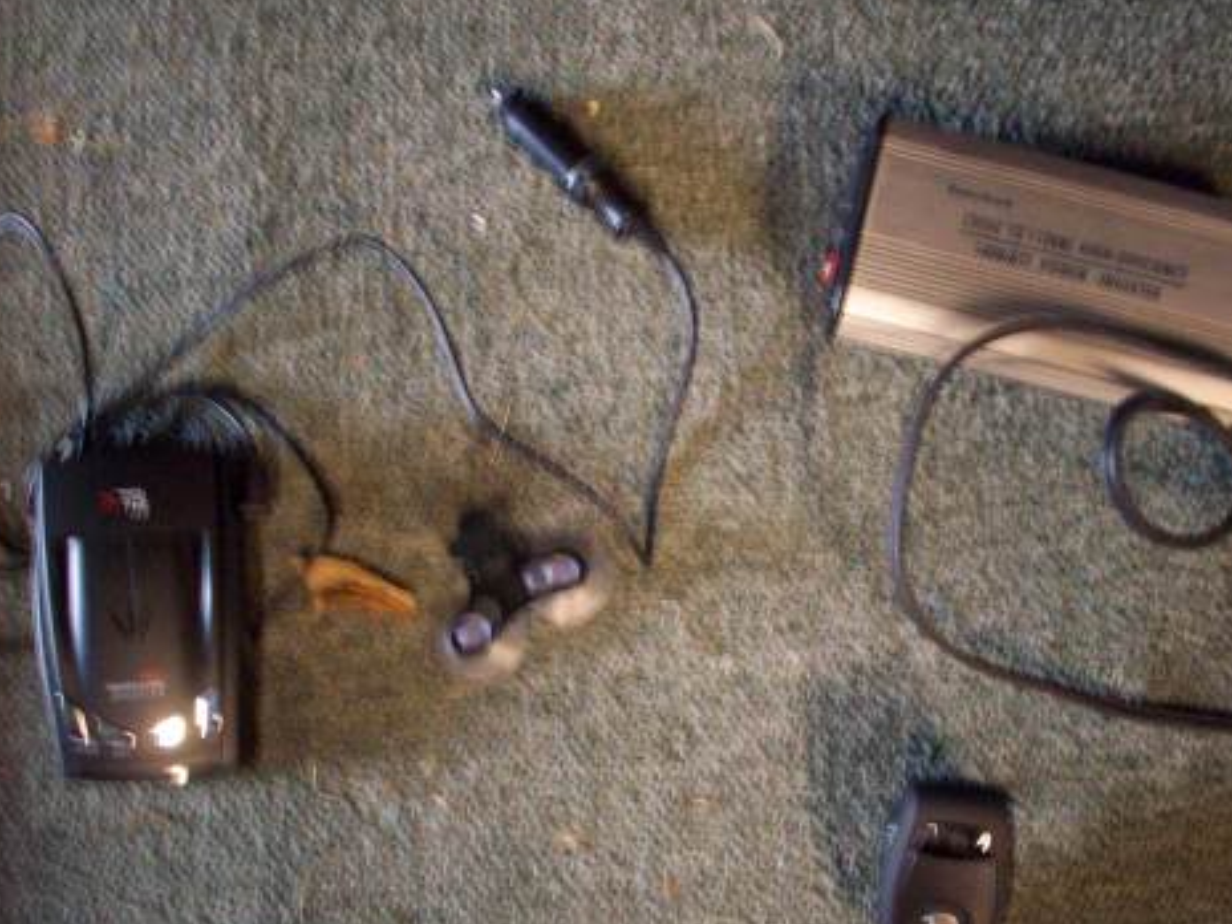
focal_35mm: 51
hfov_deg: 37.5
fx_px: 1815
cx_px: 680
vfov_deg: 28.4
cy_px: 611
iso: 200
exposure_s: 1/8
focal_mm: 6.2
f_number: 2.8
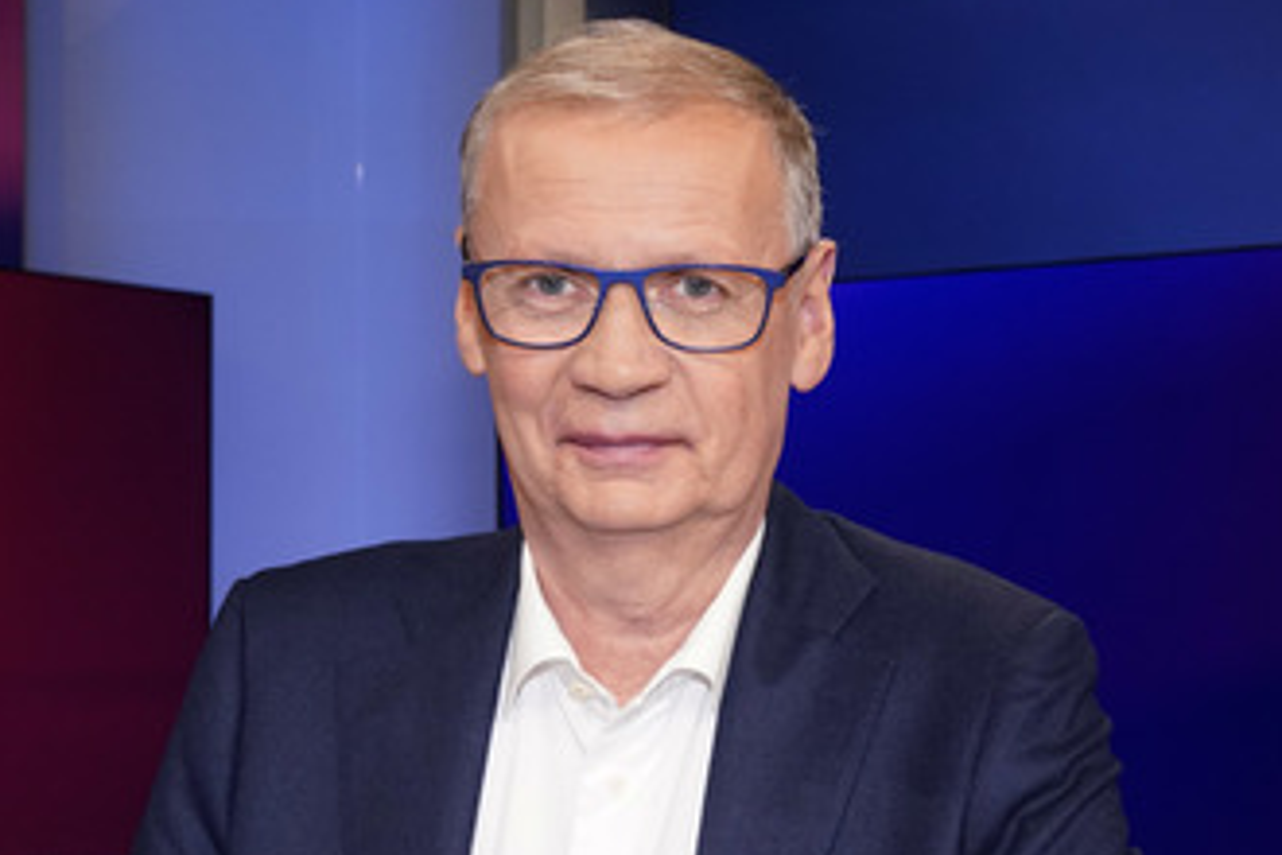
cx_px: 655
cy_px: 529
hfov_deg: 47.4
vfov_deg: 32.5
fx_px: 1460
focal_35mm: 41
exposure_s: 1/160
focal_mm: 30
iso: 2000
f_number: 5.6
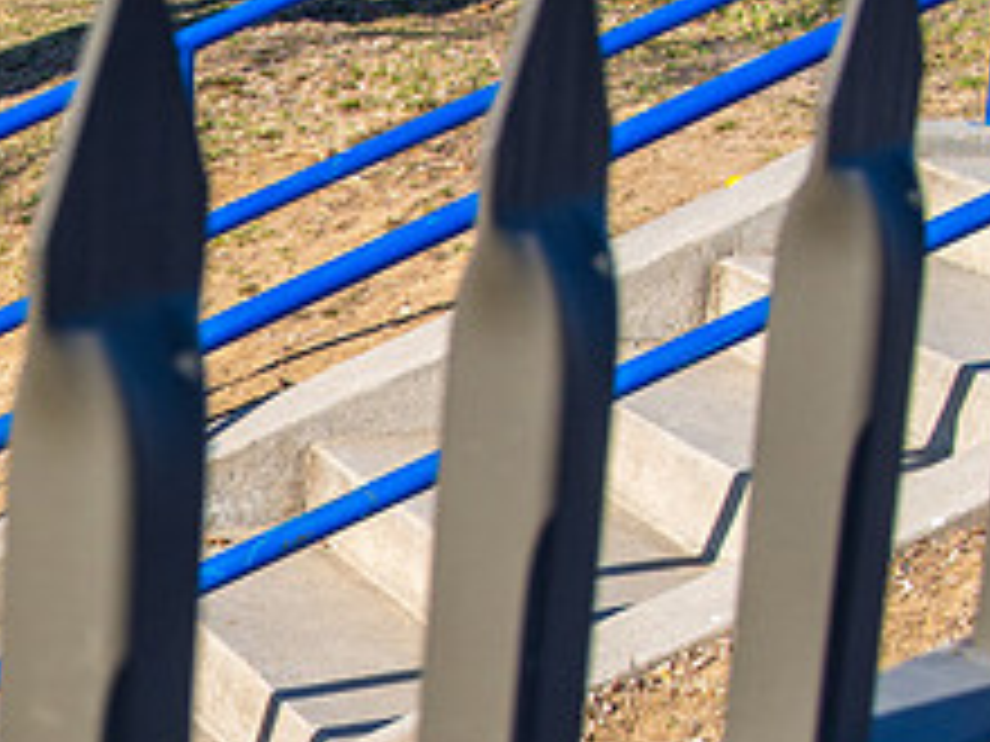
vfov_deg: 11.1
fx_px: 3775
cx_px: -266
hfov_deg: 14.4
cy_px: 848
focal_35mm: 132
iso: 200
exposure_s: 1/250
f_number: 8
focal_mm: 25
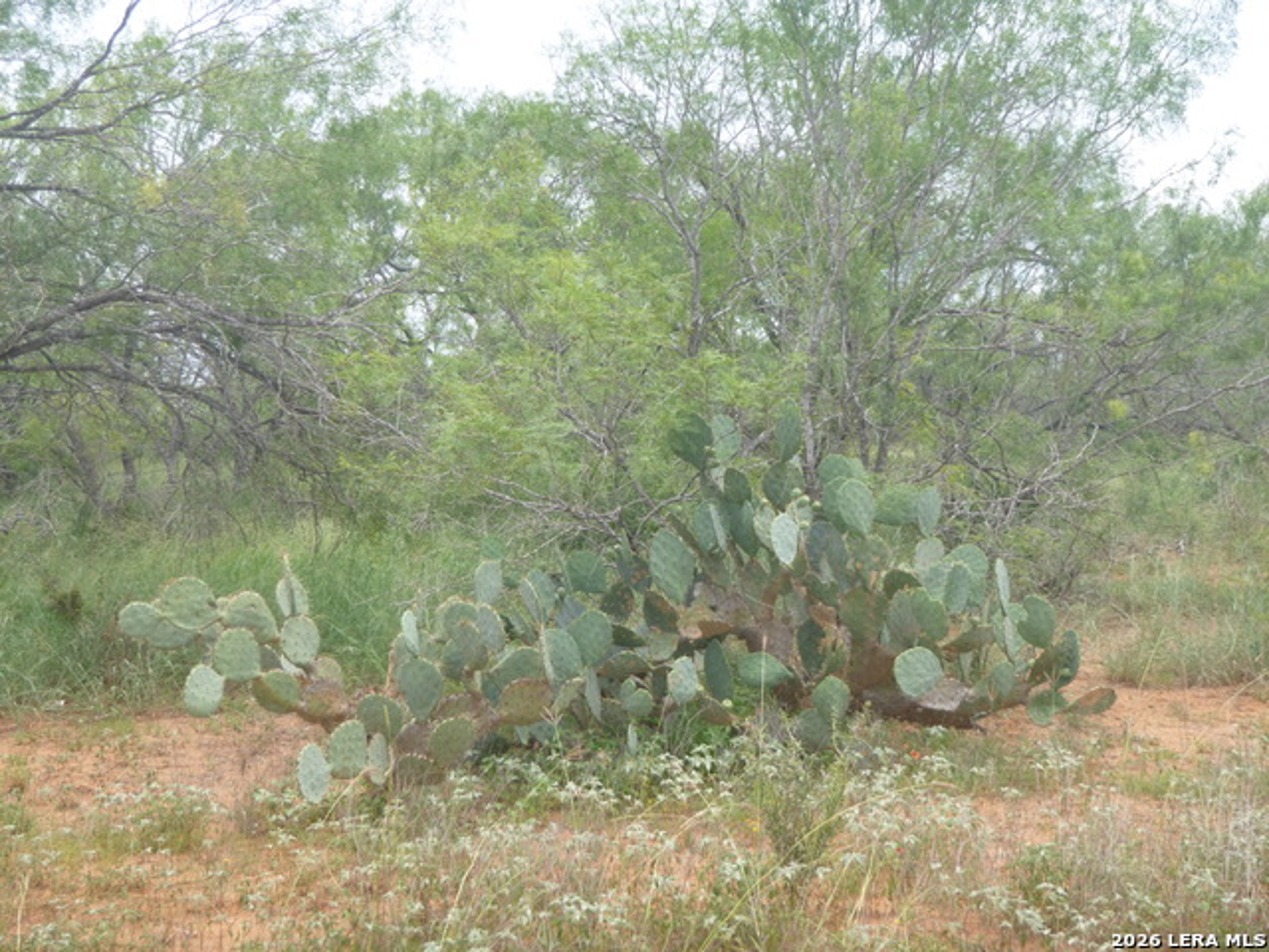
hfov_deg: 38.2
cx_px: 634
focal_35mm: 50
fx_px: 1833
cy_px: 476
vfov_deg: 29.1
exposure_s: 1/160
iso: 100
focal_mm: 9
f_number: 4.9
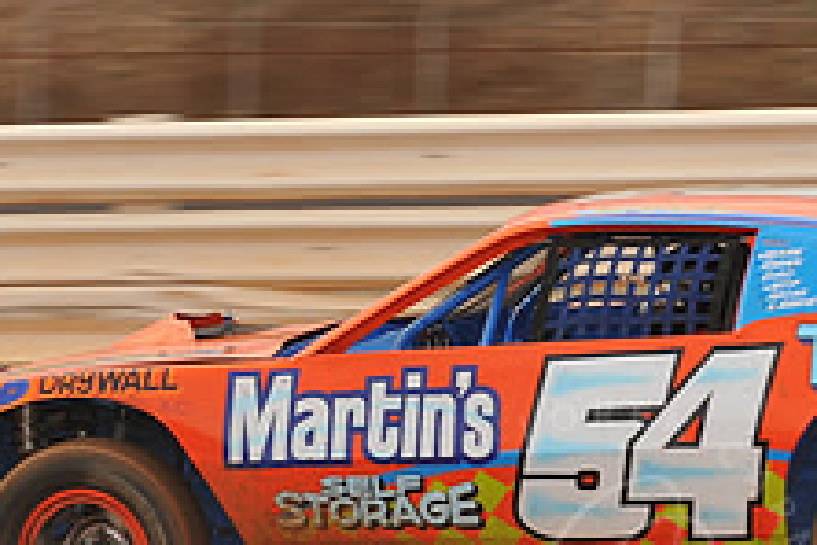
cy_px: 284
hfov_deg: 7.0
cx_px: 604
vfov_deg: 4.7
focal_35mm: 292
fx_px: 6626
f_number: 8
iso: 400
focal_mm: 112
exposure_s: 1/320
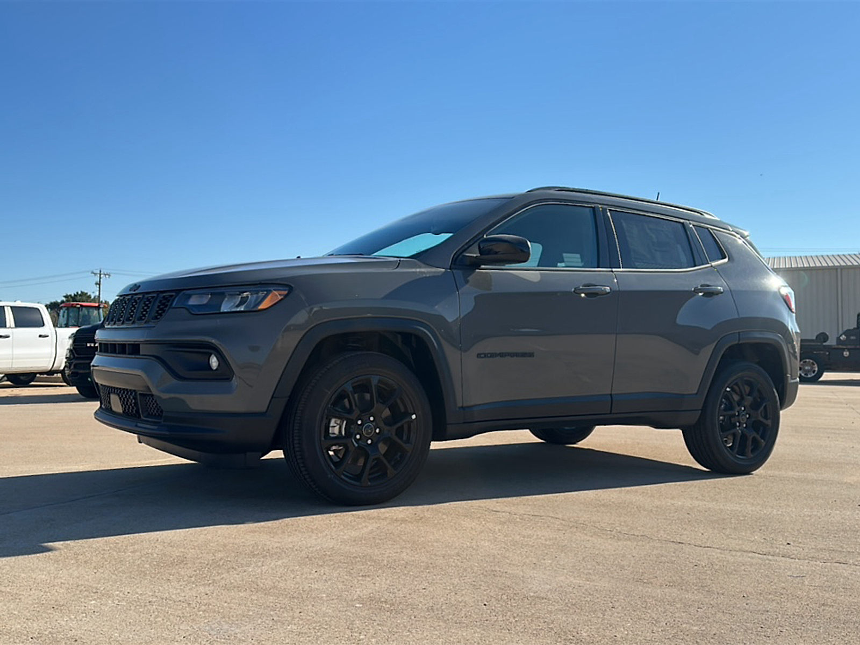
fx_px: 720
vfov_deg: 48.2
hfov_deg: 61.7
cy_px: 322
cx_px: 430
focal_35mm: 29
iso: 80
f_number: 1.78
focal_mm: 6.86
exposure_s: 1/6289
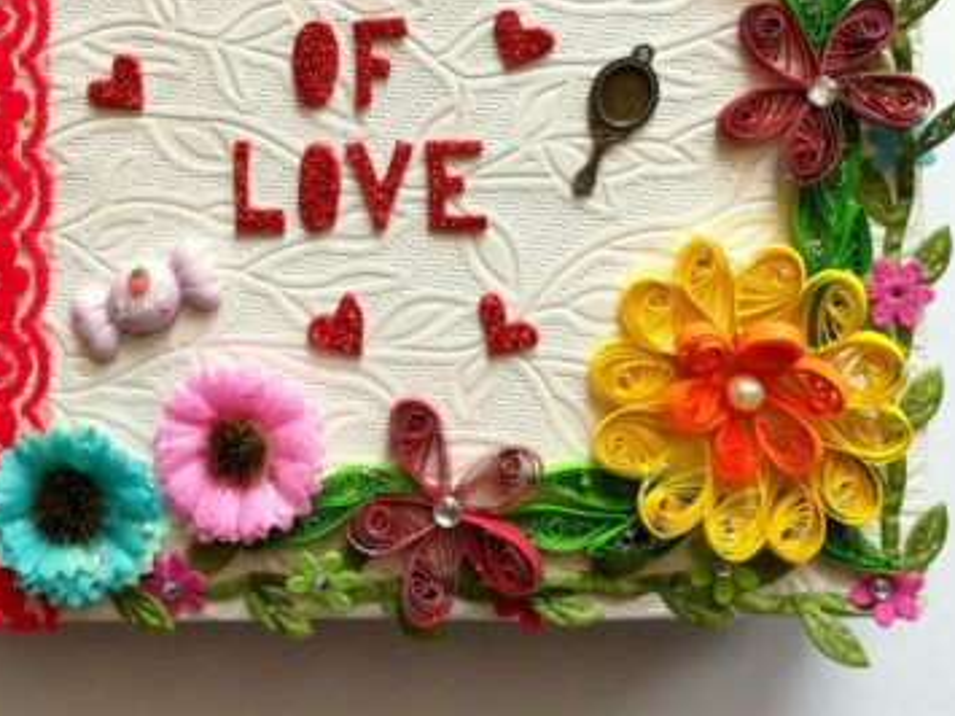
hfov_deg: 42.7
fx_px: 1213
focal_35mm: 44
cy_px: 121
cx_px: 379
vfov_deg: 31.8
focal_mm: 3.83
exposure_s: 1/120
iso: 80
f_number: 2.2
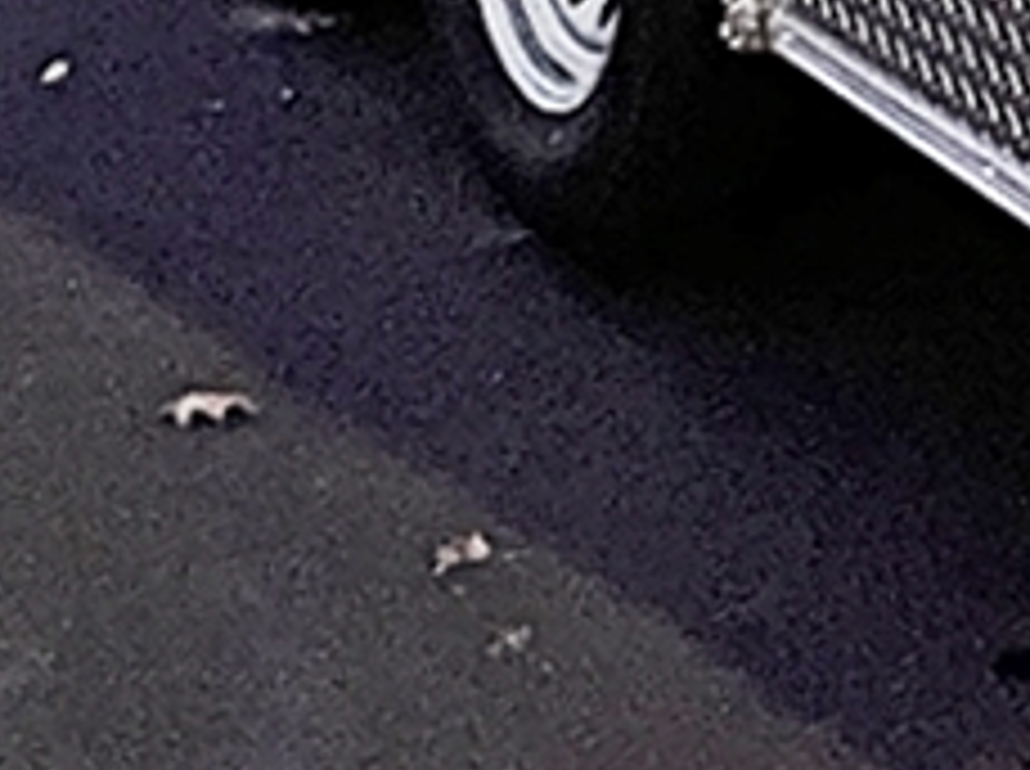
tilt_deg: +0.6
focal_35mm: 91
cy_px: -1355
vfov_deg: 11.5
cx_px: 1556
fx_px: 2703
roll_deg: -0.4
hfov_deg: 18.9
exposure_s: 1/60
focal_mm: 1.57
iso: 500
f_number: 1.8
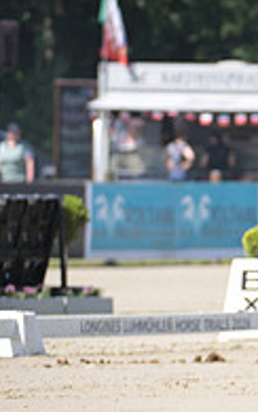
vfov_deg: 3.1
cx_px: 535
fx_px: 7498
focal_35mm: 667
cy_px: 113
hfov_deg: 2.0
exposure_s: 1/1250
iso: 320
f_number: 5
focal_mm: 220
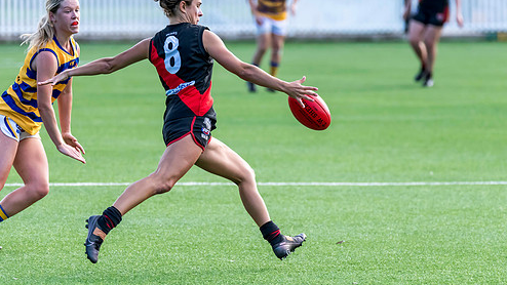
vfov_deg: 2.7
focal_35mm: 455
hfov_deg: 4.7
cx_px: 258
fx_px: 6118
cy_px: 98
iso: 1800
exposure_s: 1/1600
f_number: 6
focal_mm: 350
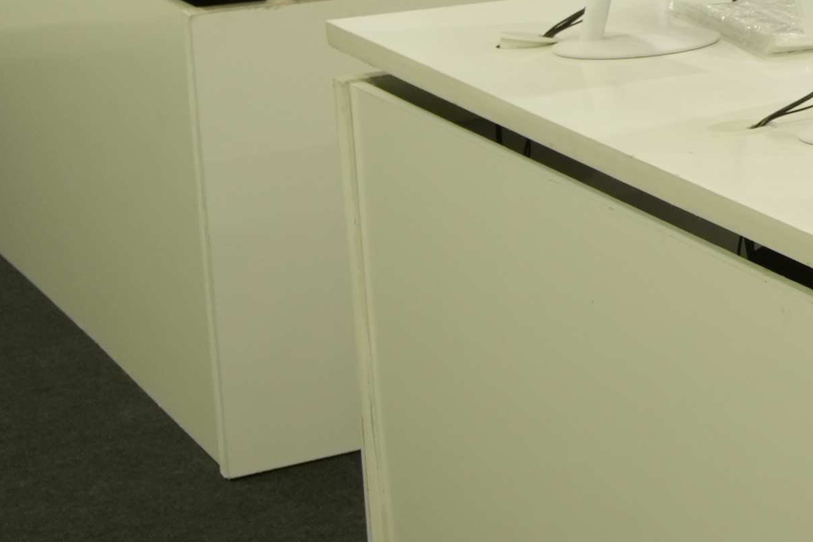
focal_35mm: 105
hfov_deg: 12.9
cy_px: -161
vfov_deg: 12.6
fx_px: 2371
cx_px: 2122
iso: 320
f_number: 7.1
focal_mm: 18
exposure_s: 1/6
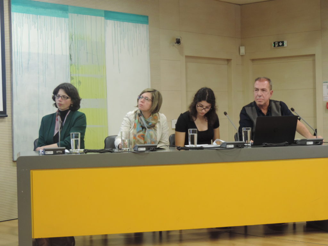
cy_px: 123
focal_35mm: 70
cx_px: 164
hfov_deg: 27.8
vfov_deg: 21.0
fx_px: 663
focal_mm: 12.4
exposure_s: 1/15
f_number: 3.9
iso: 400
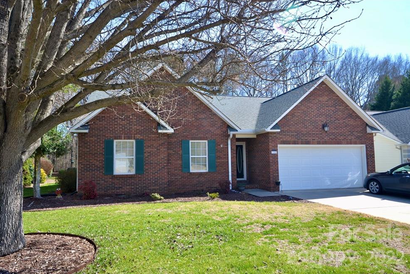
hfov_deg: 74.8
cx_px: 199
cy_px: 142
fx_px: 268
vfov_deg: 54.1
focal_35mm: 24
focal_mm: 15
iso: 100
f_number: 6.3
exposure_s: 1/160
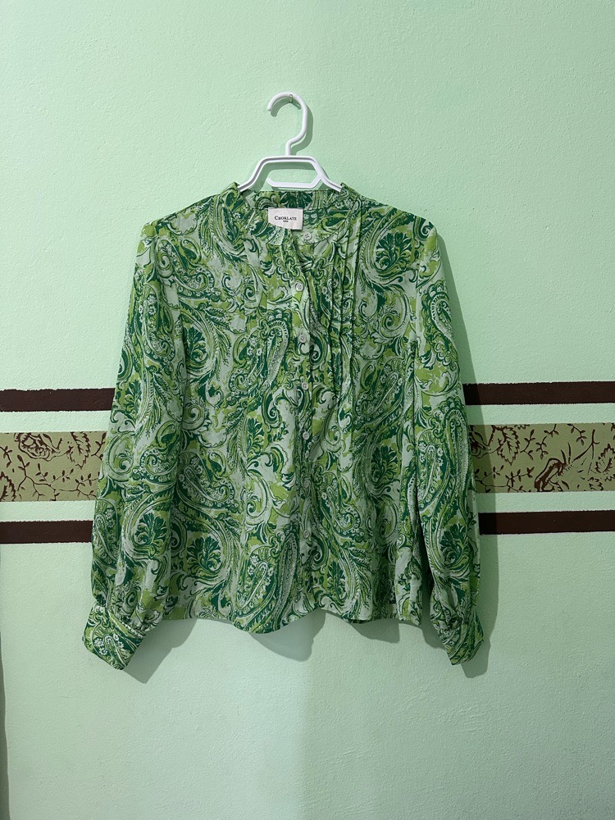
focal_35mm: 24
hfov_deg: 56.8
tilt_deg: -2.0
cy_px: 410
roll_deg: -0.6
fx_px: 569
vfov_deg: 71.6
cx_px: 308
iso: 320
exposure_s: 1/50
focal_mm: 6.86
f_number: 1.78
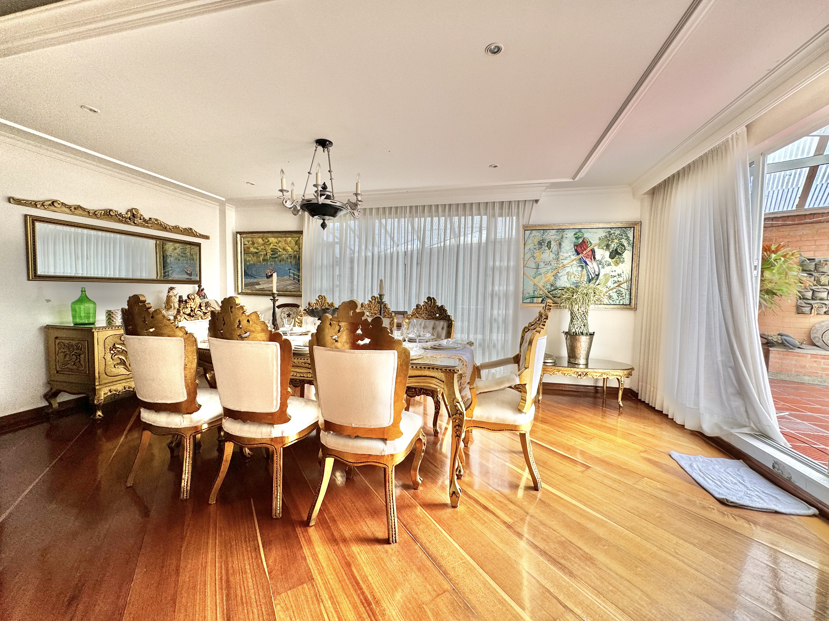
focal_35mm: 14
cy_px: 310
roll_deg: -0.9
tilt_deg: -2.7
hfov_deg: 102.1
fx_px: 335
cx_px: 414
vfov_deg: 85.7
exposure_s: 1/99
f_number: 2.2
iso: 80
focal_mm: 2.22
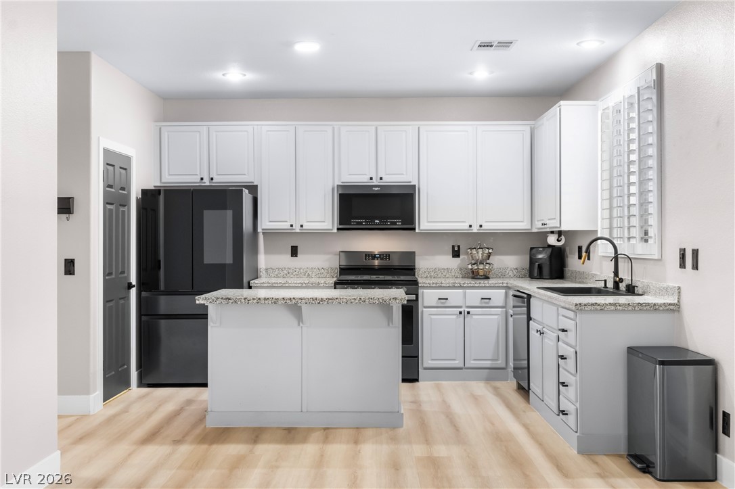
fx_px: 735
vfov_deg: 36.8
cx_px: 368
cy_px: 244
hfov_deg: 53.2
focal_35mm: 36
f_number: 8
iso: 400
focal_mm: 24
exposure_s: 1
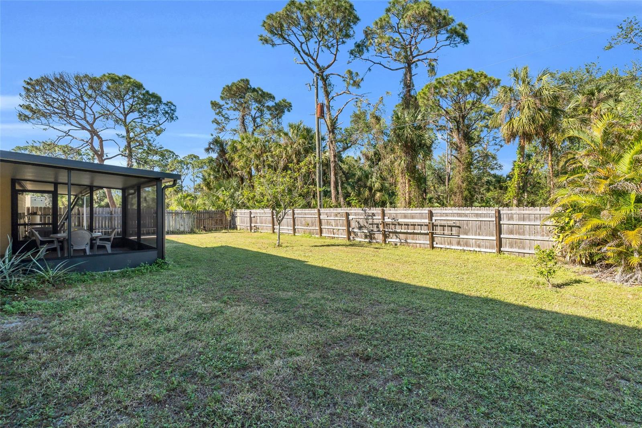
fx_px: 285
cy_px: 214
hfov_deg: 96.7
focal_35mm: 16
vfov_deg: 73.7
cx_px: 321
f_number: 9
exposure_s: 1/800
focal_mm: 16
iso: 200
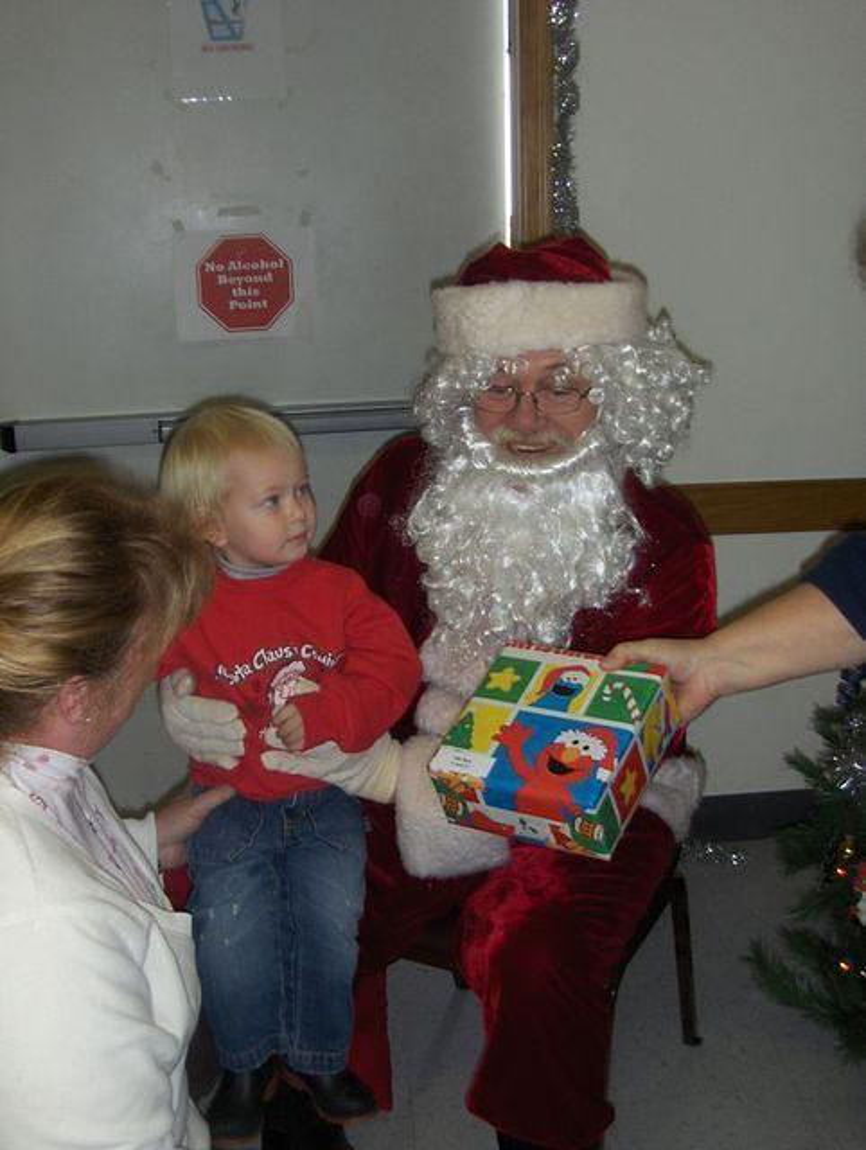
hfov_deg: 35.2
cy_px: 575
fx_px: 1364
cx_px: 433
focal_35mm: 41
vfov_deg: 45.7
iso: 100
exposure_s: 1/60
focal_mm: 6.5
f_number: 3.5
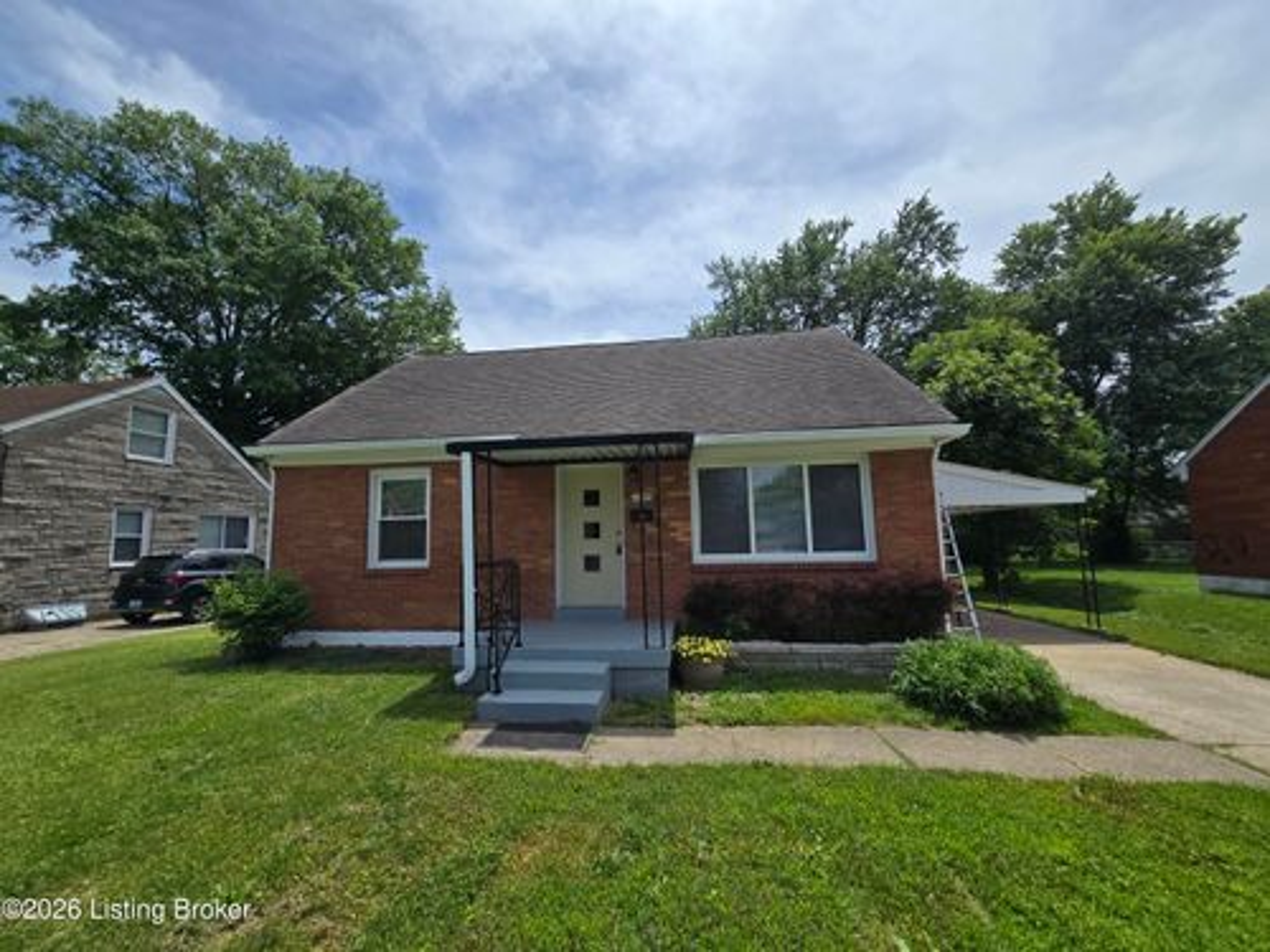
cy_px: 476
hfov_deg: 106.2
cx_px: 635
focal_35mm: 13
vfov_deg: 89.9
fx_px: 477
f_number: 2.2
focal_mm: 2.2
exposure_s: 1/3220
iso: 50
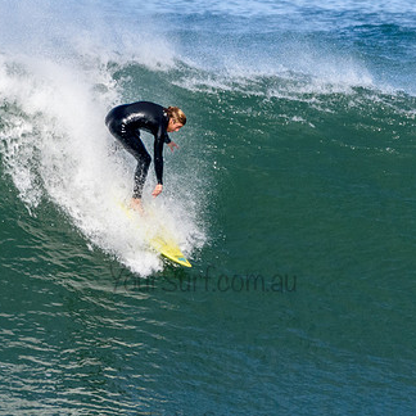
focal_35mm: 1288
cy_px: 168
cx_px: 422
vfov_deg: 1.4
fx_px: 17512
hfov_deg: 1.4
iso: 450
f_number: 5.6
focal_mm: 310
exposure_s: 1/2000
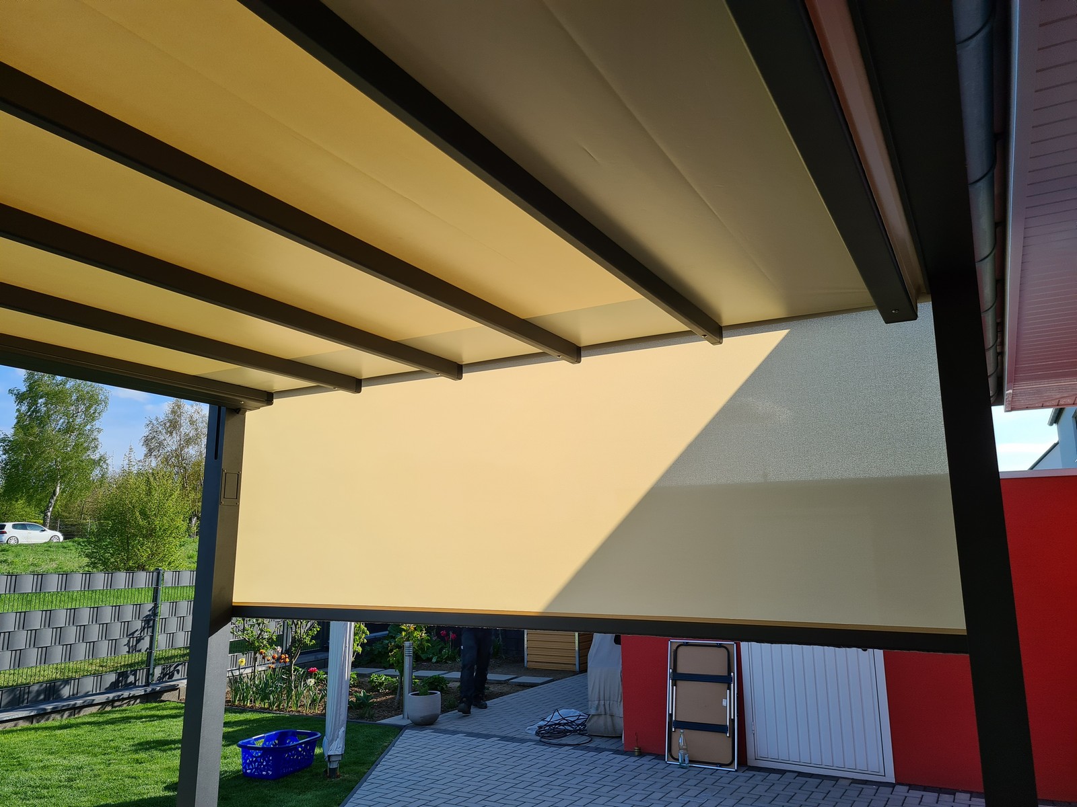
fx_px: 809
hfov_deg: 67.3
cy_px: 404
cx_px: 538
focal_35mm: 26
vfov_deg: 53.1
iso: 50
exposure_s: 1/2192
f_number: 1.8
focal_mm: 5.4
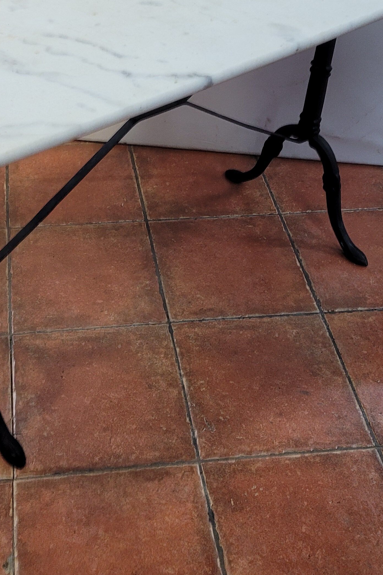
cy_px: 187
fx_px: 830
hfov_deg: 25.8
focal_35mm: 52
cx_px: 126
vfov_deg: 37.7
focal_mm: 5.4
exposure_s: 1/50
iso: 200
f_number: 1.8
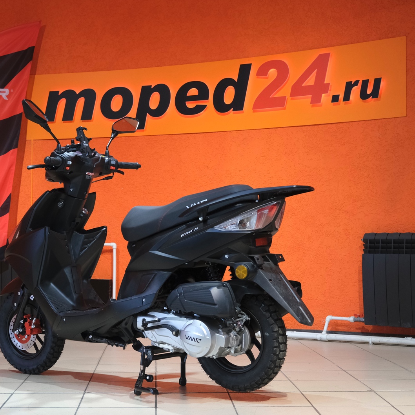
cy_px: 208
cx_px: 131
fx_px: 855
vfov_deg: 27.3
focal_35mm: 63
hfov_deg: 27.1
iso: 1600
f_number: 4
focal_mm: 32.5
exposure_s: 1/100
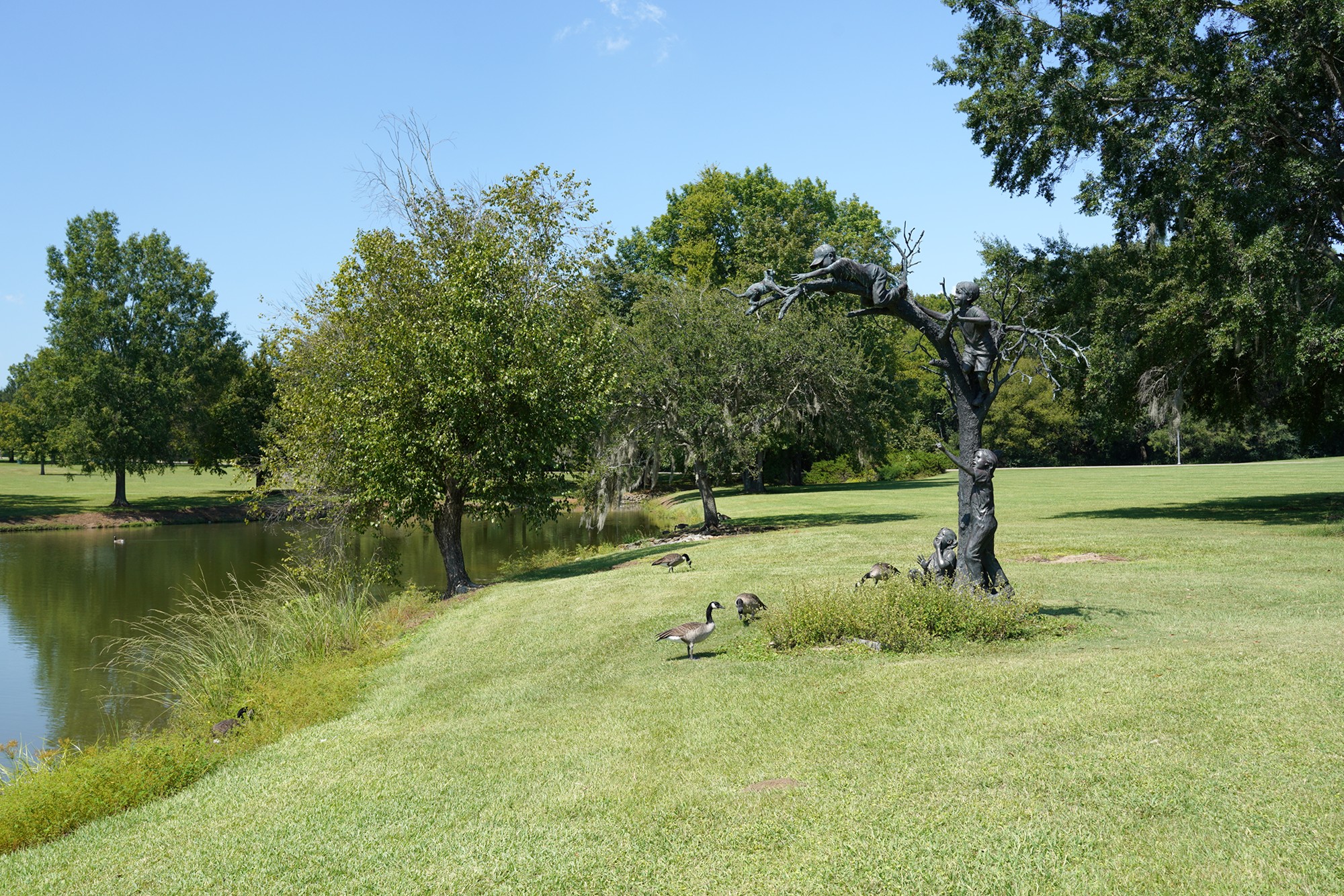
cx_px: 672
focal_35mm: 34
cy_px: 448
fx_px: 1269
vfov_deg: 38.9
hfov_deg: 55.8
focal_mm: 34
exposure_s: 1/100
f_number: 9
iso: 200
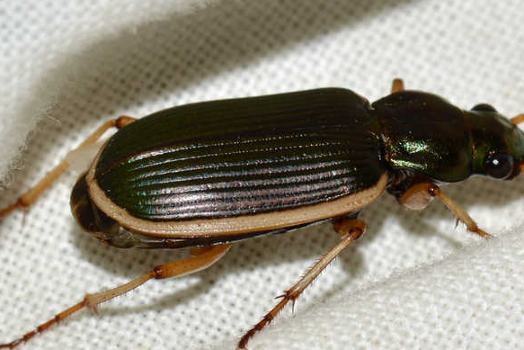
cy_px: 175
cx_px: 313
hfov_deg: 8.3
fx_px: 3596
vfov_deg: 5.6
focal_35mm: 247
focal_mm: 100
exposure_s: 1/200
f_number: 20
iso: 100
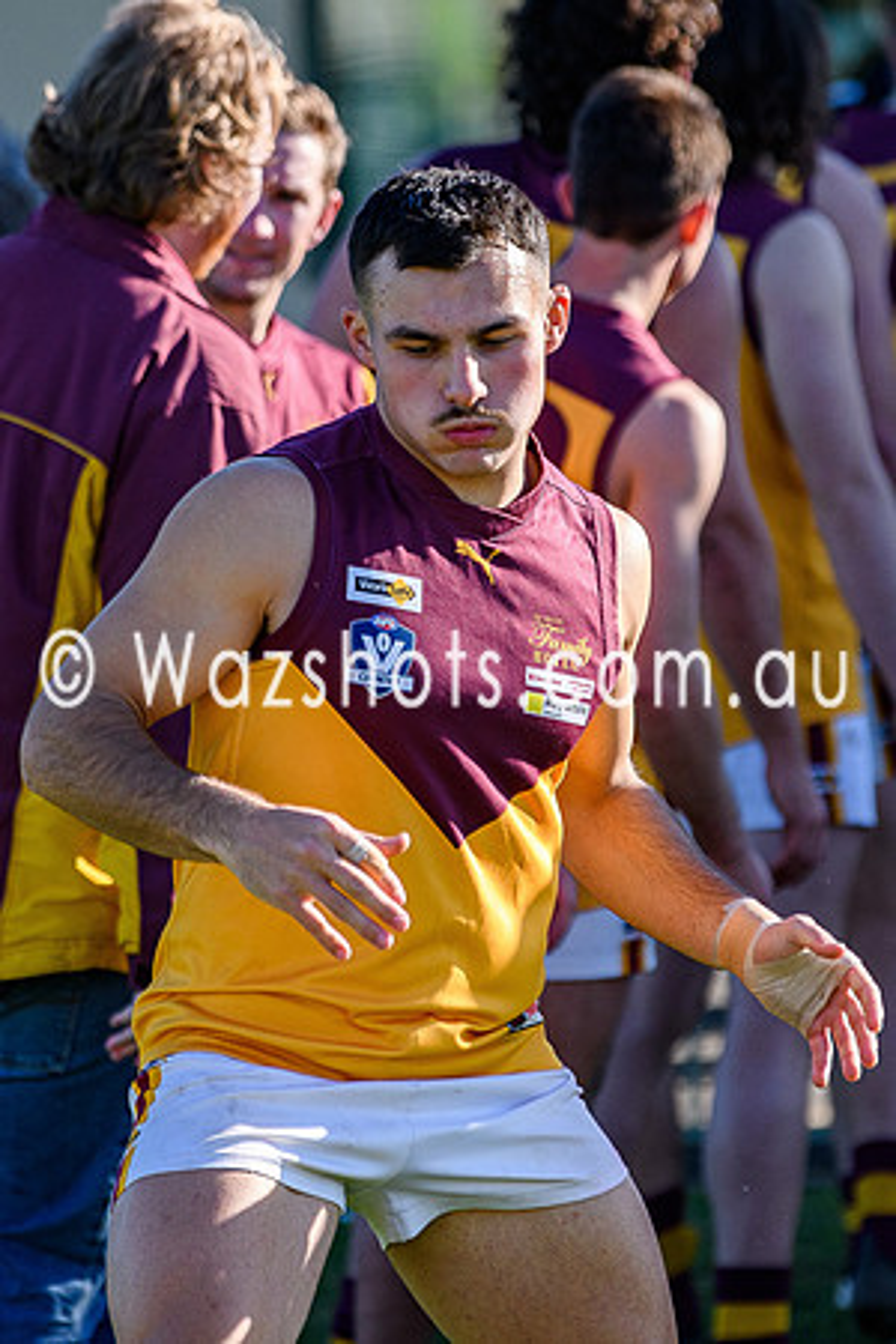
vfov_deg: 4.5
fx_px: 16961
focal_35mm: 454
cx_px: 475
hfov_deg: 3.0
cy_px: 546
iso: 280
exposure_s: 1/2500
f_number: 2.8
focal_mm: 170
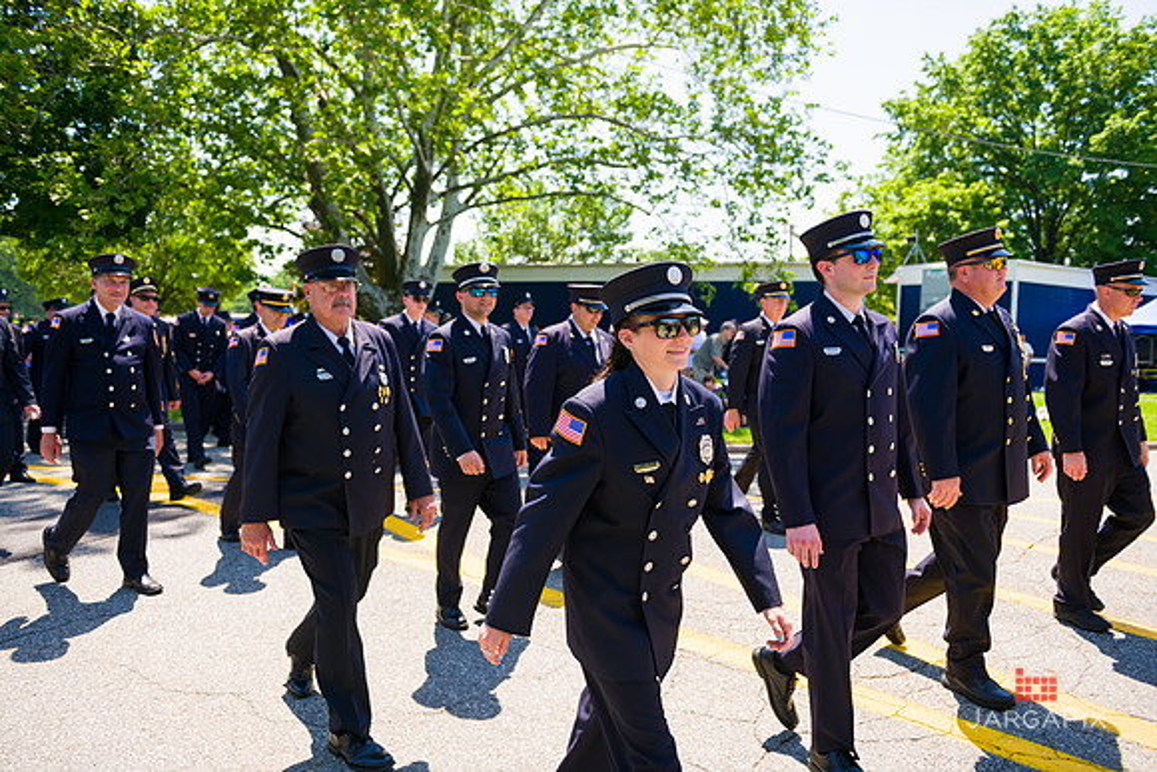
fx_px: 868
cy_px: 386
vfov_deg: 48.0
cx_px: 578
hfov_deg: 67.4
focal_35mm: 27
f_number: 5
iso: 200
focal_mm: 27
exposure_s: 1/1250
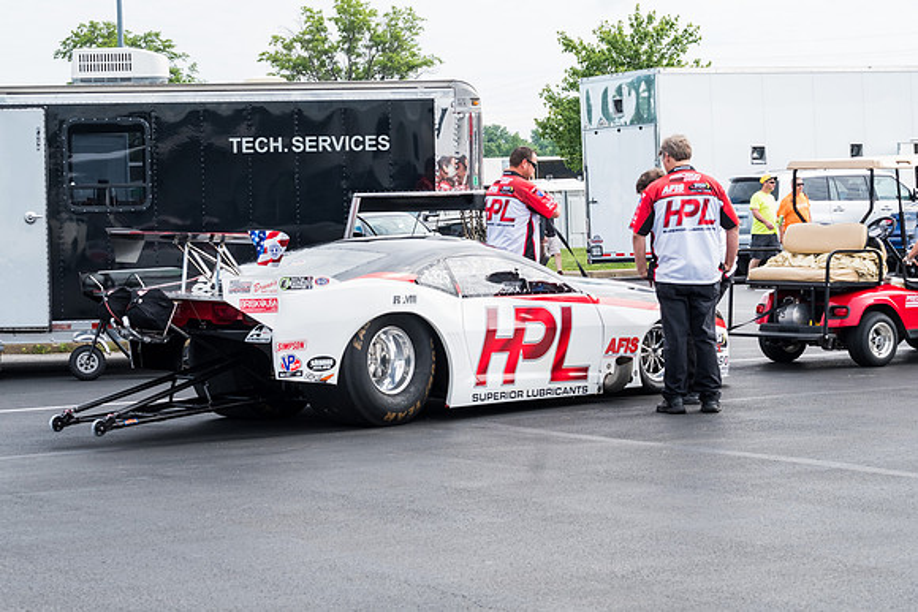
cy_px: 306
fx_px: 2346
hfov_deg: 22.1
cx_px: 459
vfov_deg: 14.9
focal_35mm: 92
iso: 400
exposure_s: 1/200
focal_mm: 61
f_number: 9
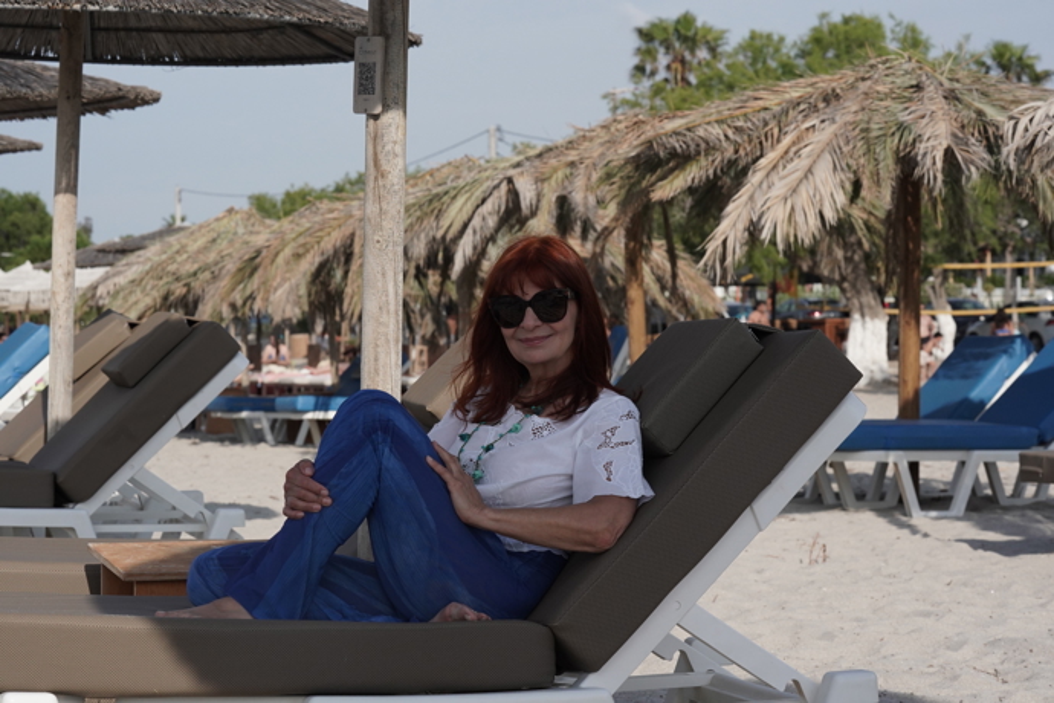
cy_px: 352
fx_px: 2664
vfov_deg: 15.0
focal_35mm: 91
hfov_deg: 22.4
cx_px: 527
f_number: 10
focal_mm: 91
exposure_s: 1/3200
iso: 2000
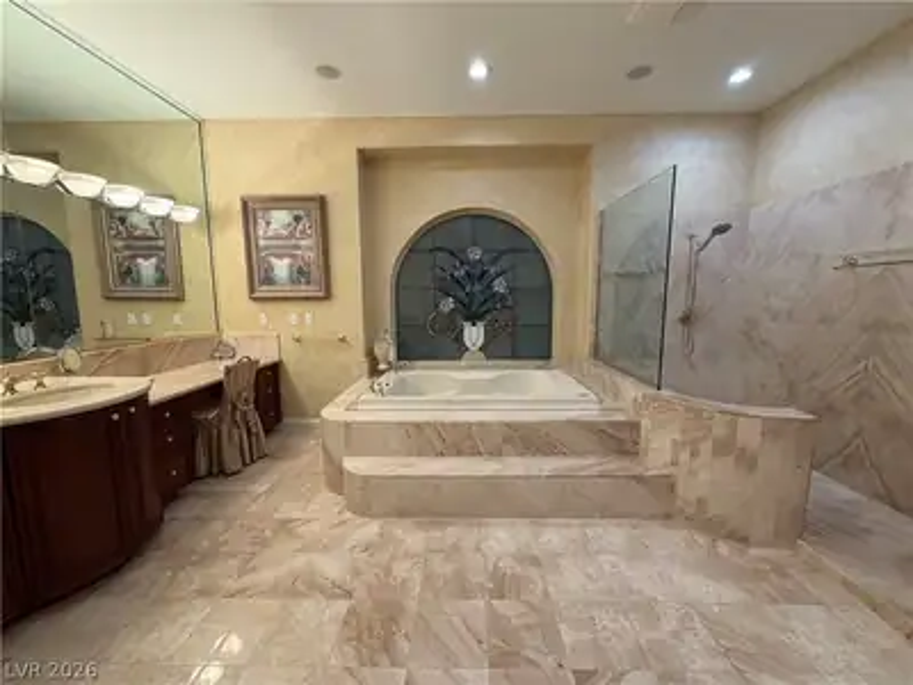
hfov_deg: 102.1
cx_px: 456
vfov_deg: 85.7
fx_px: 369
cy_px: 342
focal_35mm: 14
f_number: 2.2
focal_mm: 2.22
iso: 200
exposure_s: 1/120
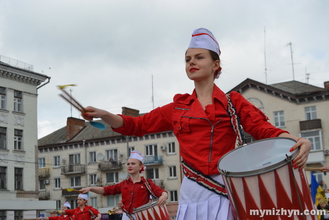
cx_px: 164
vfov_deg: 19.7
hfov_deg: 29.2
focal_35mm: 69
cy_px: 110
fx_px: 631
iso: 100
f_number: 8
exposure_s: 1/250
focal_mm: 46
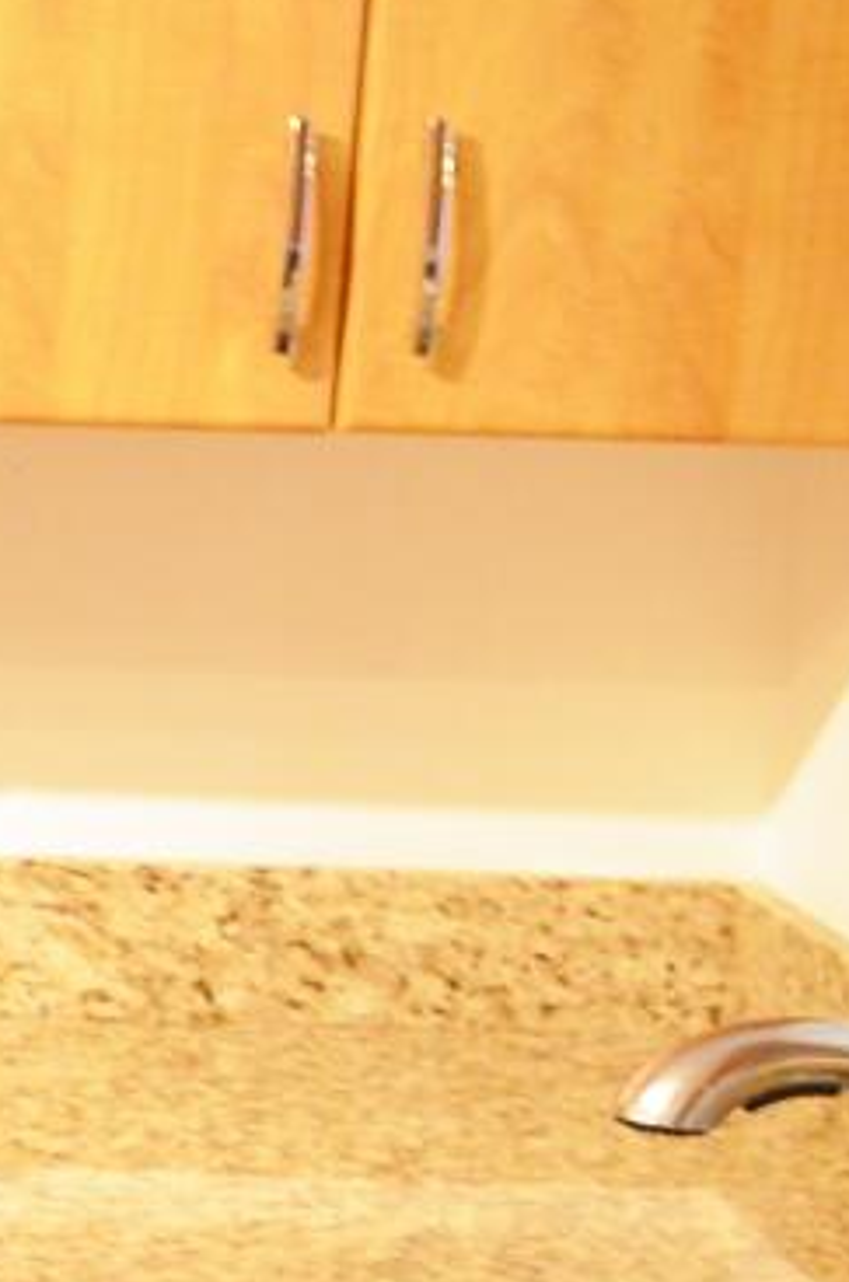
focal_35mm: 147
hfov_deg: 8.5
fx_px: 5224
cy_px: 1233
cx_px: -1122
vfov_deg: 13.8
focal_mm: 18
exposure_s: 1/8
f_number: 5.6
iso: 800
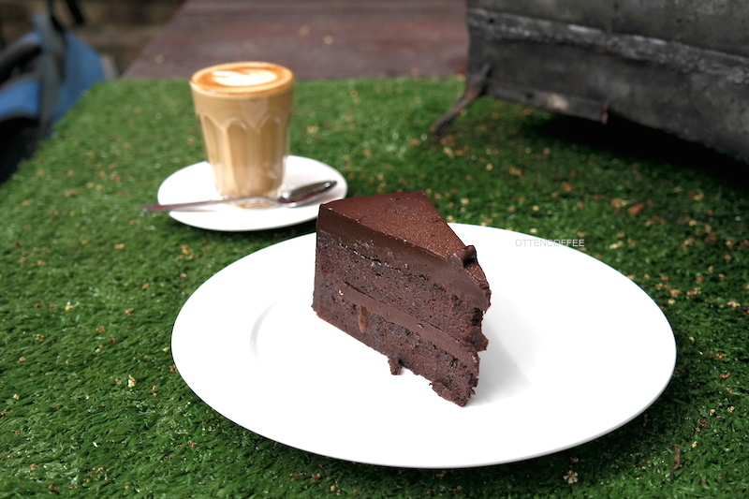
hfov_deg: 39.6
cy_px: 250
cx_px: 374
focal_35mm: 50
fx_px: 1040
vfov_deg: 27.0
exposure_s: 1/125
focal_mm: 33
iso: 200
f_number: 4.5
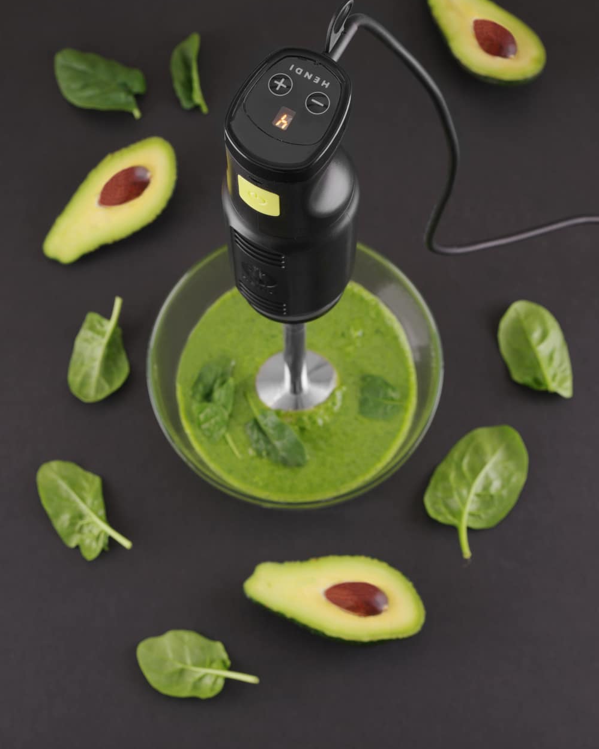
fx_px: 1751
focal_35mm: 79
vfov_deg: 24.1
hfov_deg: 19.4
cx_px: 300
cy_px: 328
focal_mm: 70
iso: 200
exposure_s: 1/30
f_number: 10
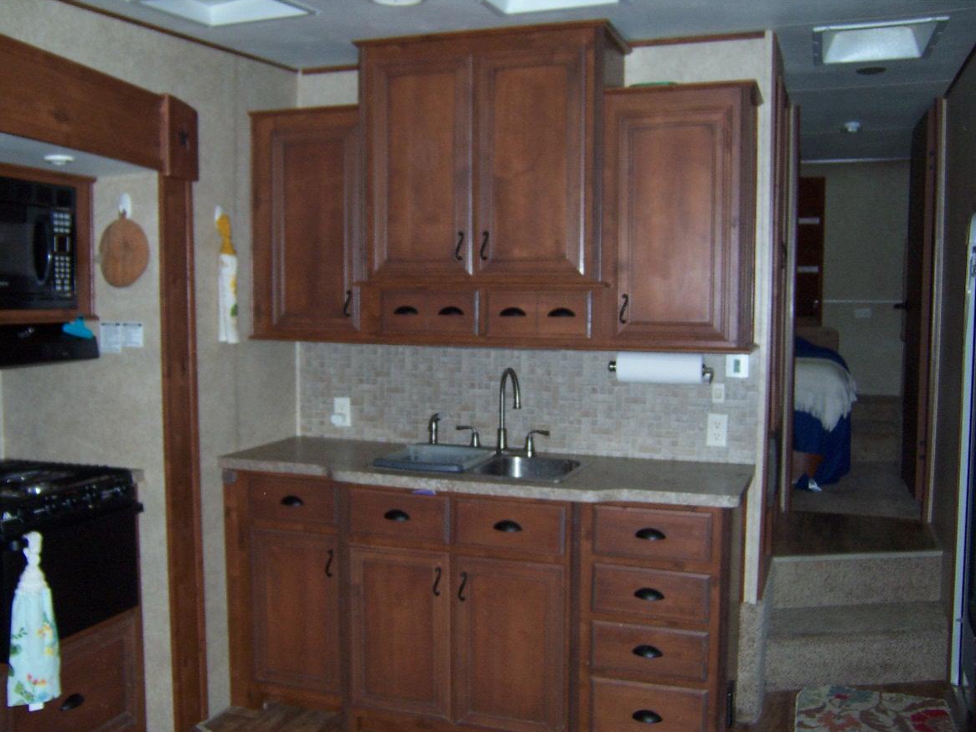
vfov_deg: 41.8
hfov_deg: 53.9
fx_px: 959
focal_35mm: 34
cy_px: 373
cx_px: 475
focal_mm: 5.5
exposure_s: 1/60
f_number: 2.8
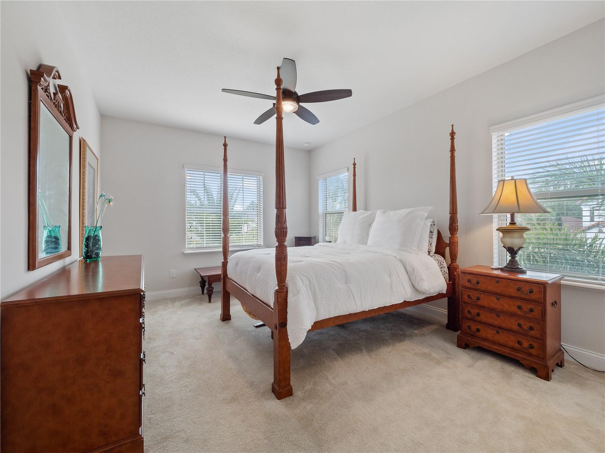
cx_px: 302
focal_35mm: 14
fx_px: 245
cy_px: 226
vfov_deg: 85.7
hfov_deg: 102.1
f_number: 8
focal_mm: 7
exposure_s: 1/20
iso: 400
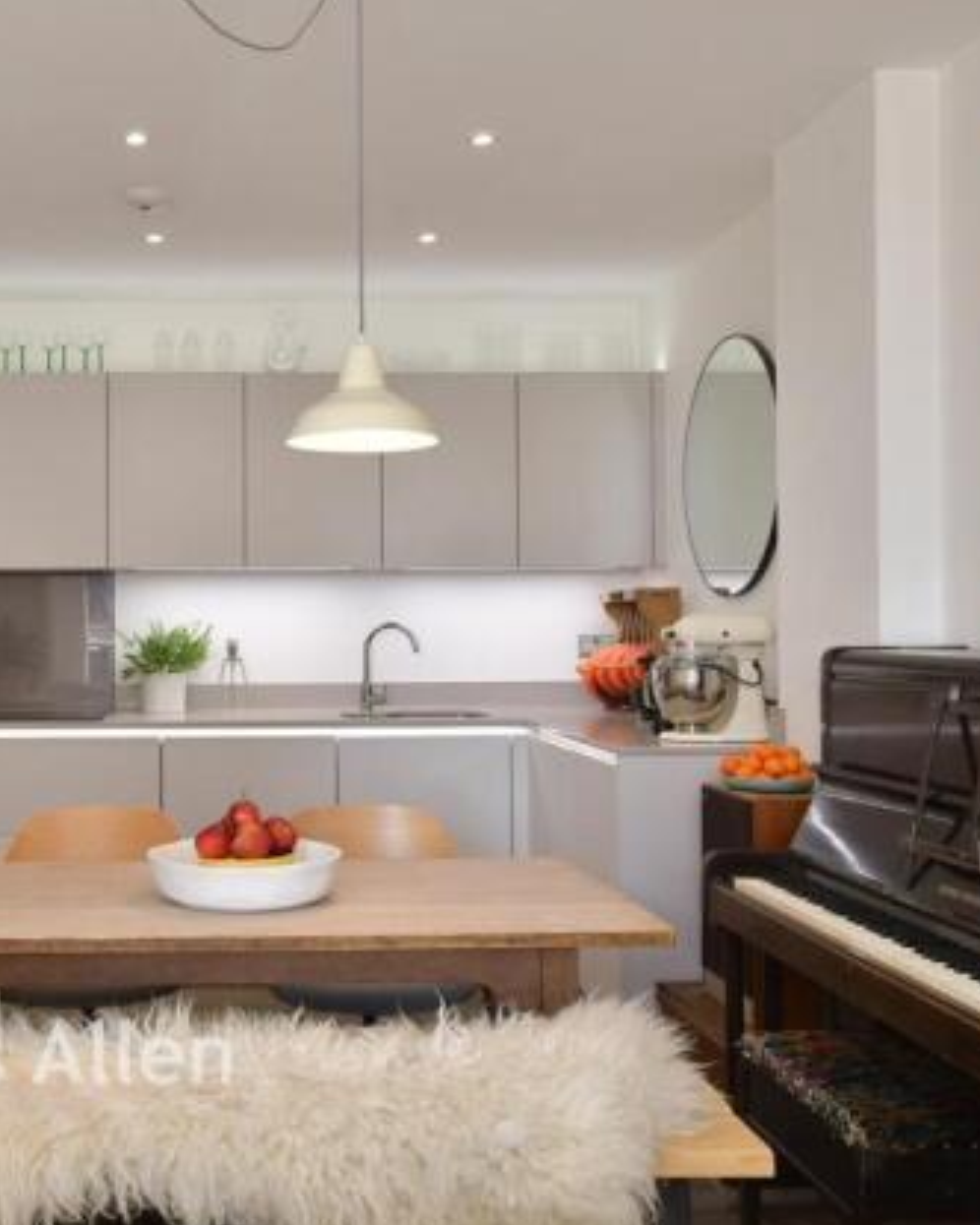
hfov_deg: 39.1
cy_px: 612
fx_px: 1341
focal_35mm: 37
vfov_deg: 49.1
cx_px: 244
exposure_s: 1/50
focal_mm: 17
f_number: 8
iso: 640
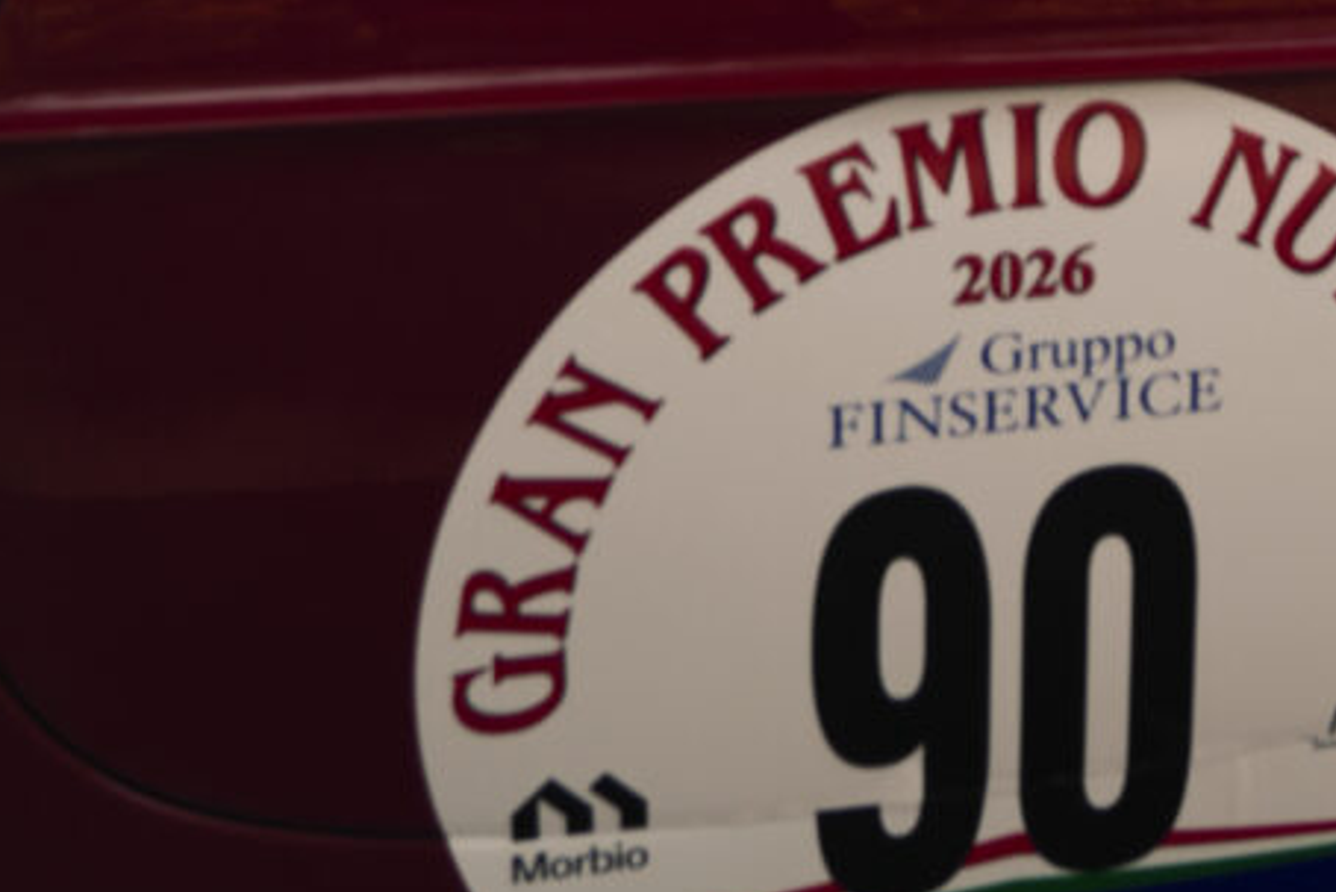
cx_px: 1279
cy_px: -1033
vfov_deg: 14.1
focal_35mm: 77
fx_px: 2858
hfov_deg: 25.3
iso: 100
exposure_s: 1/160
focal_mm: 25
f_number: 4
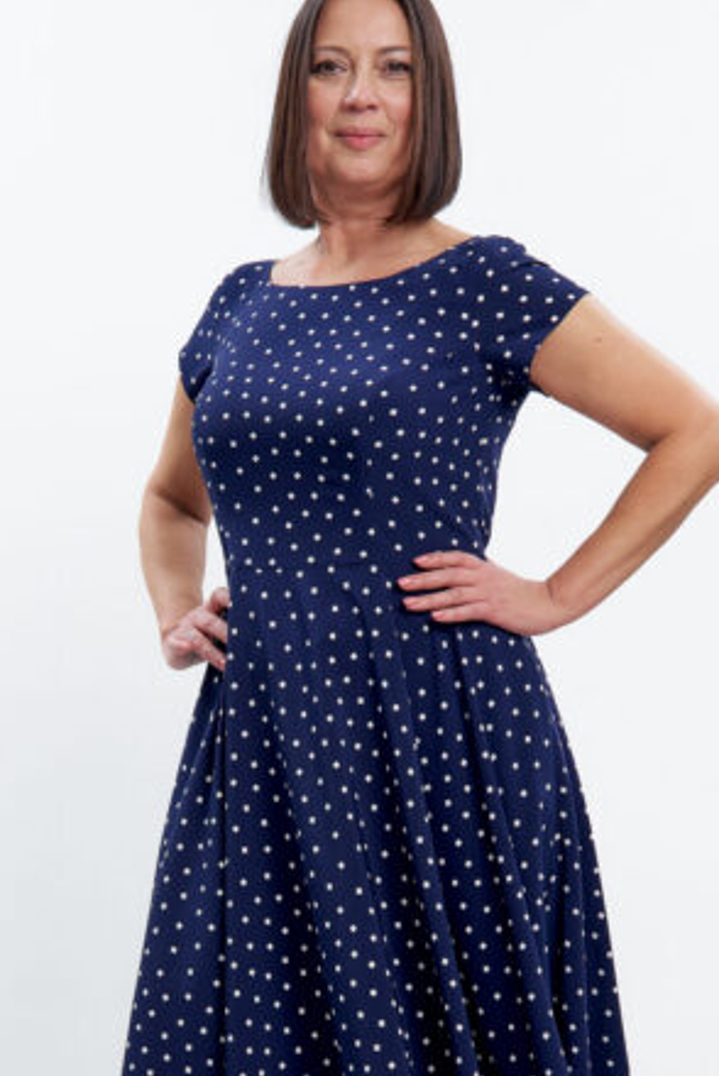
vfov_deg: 21.4
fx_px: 2811
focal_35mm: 94
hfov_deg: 14.5
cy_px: 846
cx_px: 201
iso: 100
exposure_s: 1/160
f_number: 13
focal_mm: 46
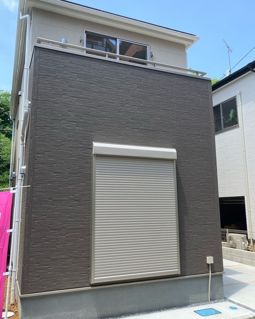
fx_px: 283
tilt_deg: +11.3
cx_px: 127
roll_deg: -0.5
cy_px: 158
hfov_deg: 48.5
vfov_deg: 58.8
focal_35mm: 30
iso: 32
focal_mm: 3.99
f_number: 1.8
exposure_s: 1/501
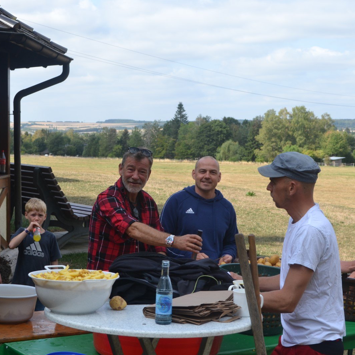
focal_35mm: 68
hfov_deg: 25.5
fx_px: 785
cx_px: 158
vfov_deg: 25.5
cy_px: 179
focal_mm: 35
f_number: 8
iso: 100
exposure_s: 1/125
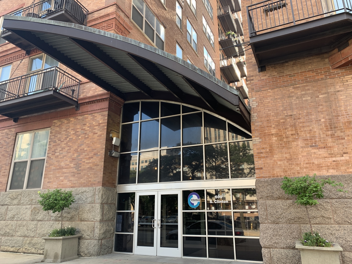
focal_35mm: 26
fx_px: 264
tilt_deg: +16.3
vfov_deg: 53.1
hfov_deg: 67.3
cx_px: 176
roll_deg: -0.3
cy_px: 132
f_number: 1.8
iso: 25
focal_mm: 4.25
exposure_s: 1/149
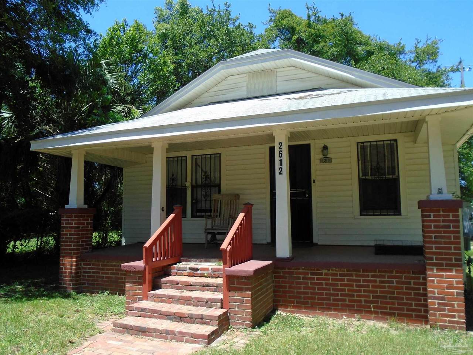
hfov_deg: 67.3
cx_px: 236
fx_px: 355
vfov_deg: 53.1
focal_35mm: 26
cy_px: 178
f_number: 3.2
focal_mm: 4.6
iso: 100
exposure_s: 1/500
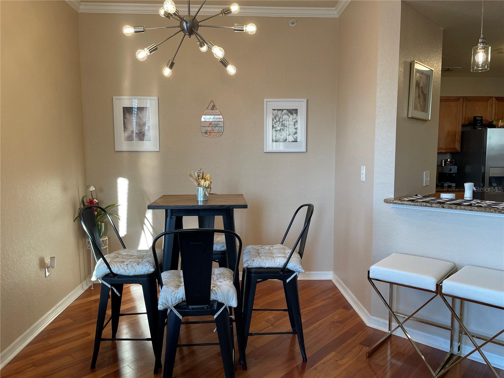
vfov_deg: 53.1
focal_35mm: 26
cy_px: 189
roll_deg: +0.4
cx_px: 252
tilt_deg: -5.1
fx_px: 379
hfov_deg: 67.3
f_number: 1.6
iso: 80
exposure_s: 1/120
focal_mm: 4.2
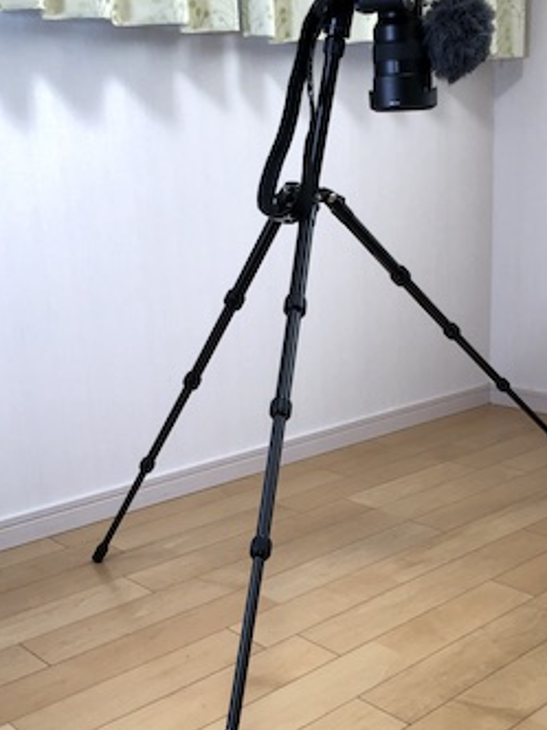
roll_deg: +0.8
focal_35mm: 45
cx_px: 378
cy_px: 474
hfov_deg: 31.8
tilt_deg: -18.3
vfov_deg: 41.6
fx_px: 948
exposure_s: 1/120
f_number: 1.8
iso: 64
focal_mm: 4
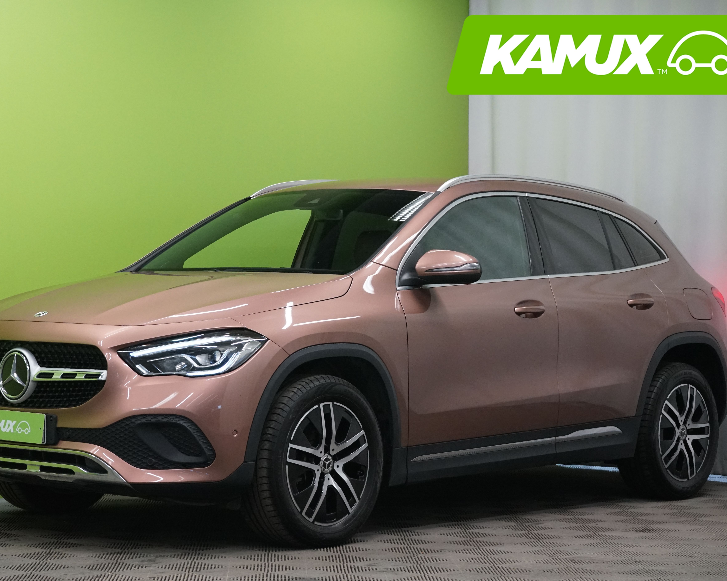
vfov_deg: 18.3
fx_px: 1807
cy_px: 295
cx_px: 330
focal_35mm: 84
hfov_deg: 22.7
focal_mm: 70
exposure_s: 1/30
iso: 3200
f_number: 10
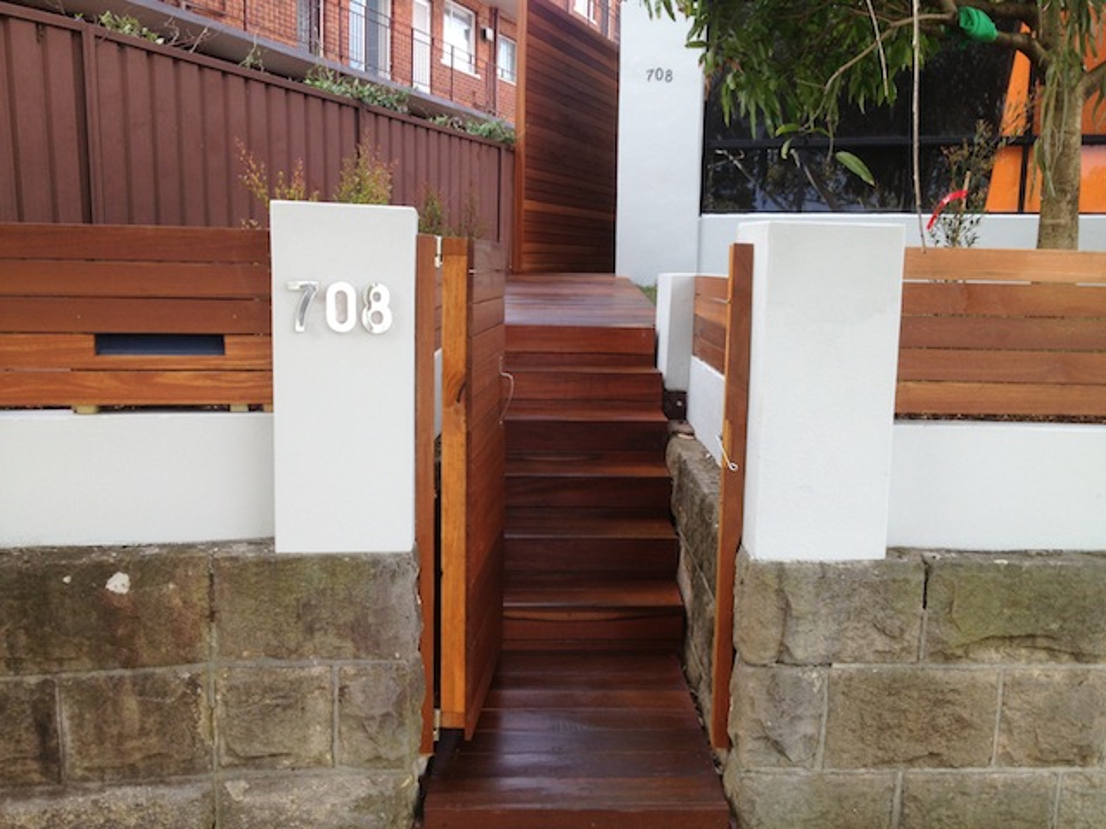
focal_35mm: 35
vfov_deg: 40.7
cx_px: 553
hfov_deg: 52.6
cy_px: 414
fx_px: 1118
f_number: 2.4
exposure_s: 1/289
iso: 50
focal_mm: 4.28
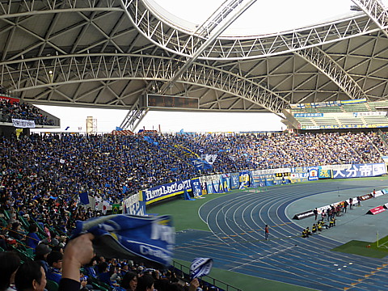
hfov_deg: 46.8
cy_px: 146
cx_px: 194
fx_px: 448
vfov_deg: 36.0
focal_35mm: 40
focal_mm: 6.9
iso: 100
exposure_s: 1/250
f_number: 3.9
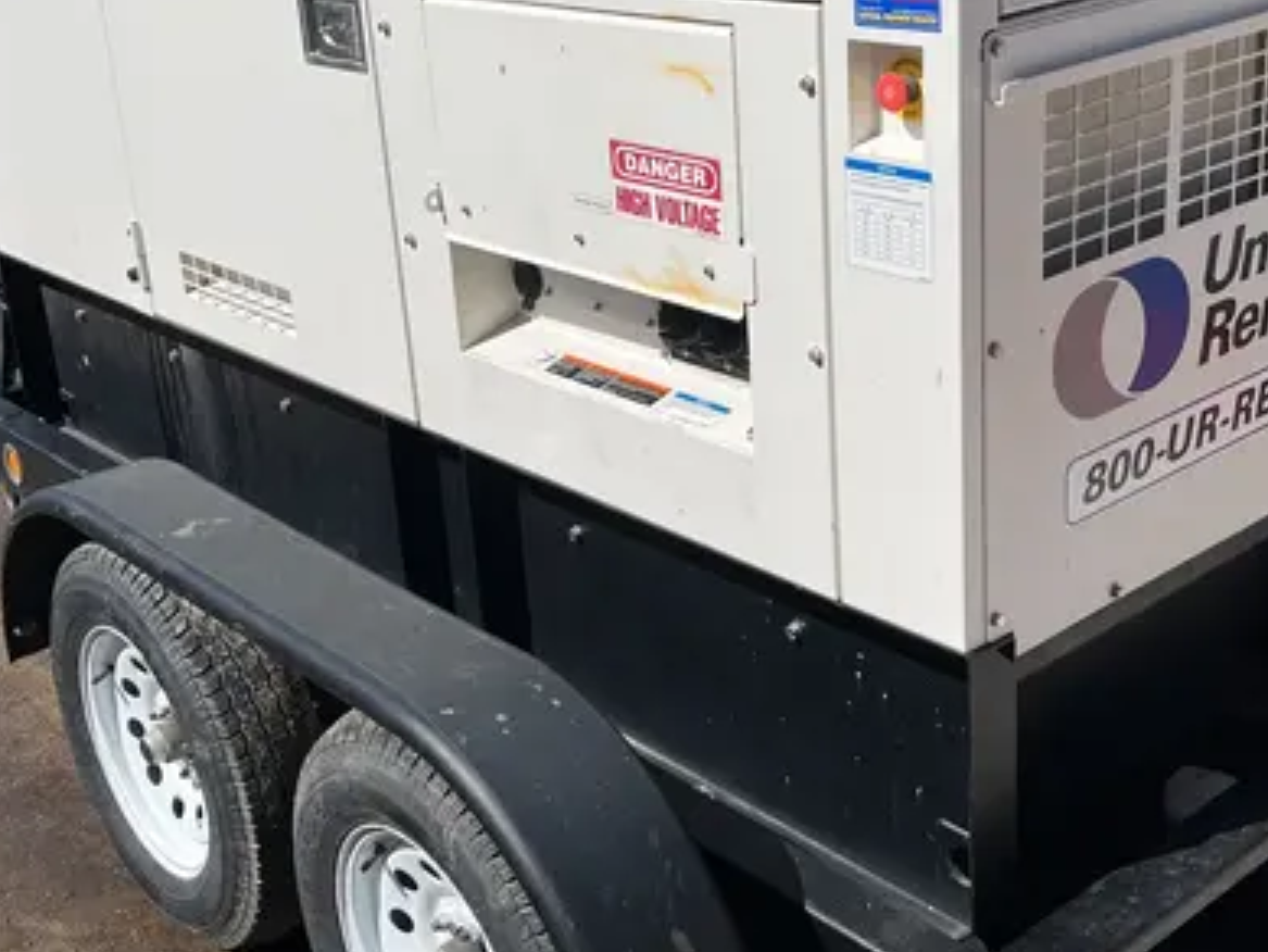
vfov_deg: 29.6
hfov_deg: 38.9
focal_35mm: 49
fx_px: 1795
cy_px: 383
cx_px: 606
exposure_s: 1/9091
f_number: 1.6
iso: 50
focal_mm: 5.1
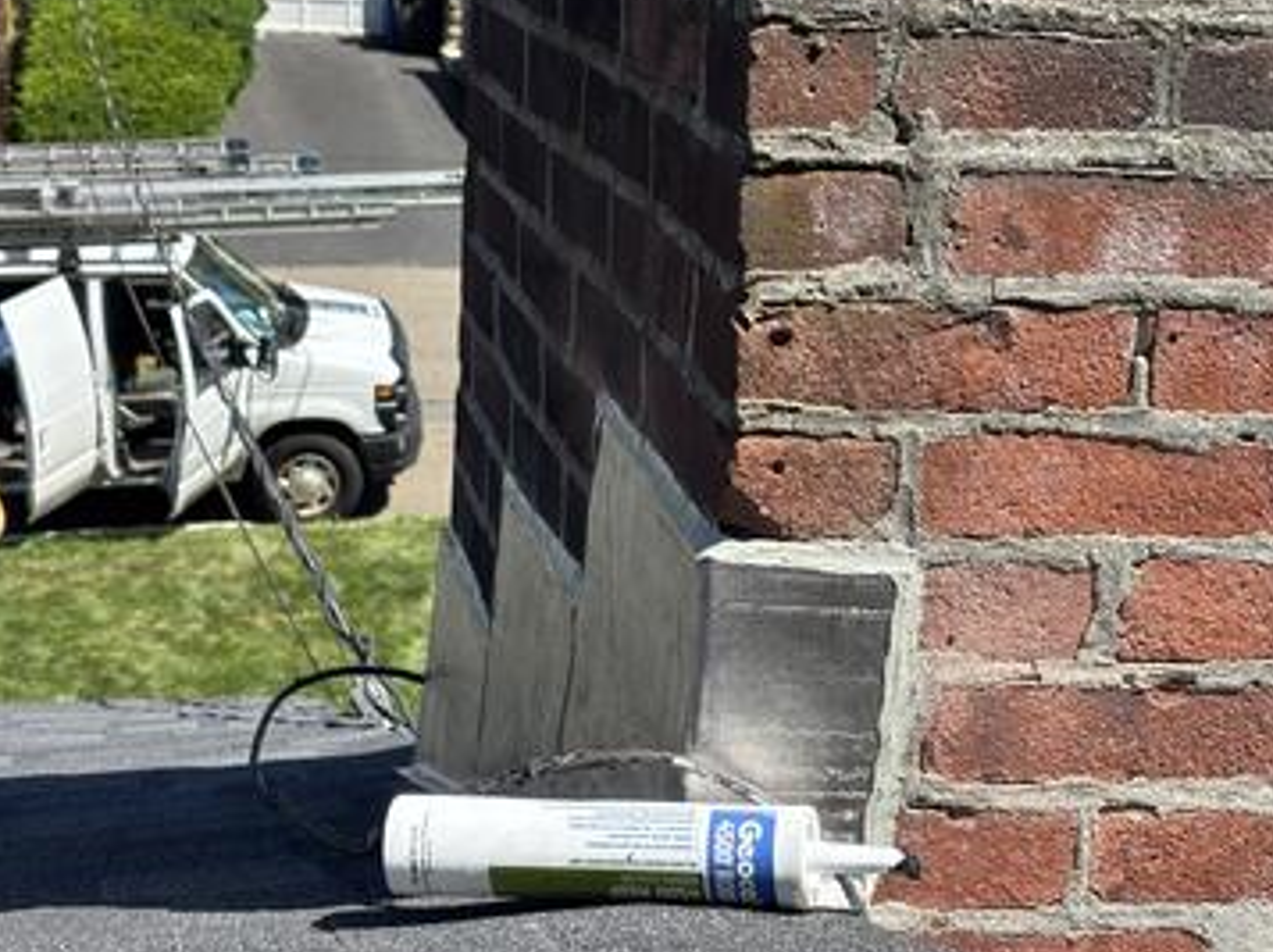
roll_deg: -3.0
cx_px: 635
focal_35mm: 70
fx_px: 2572
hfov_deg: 27.8
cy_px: 342
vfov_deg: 20.9
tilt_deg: -14.8
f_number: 1.6
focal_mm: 5.96
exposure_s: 1/1139
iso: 32
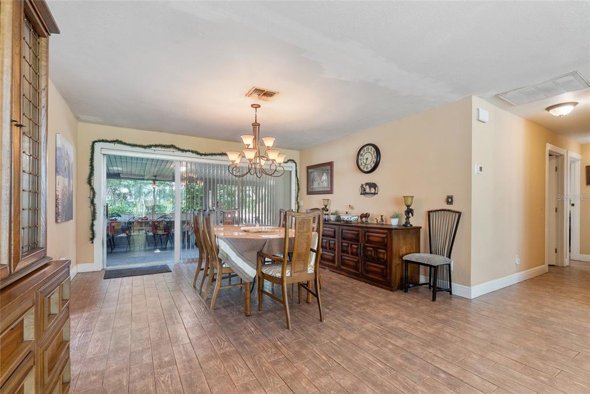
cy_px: 197
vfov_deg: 73.8
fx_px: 262
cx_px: 295
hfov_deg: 96.7
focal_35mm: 16
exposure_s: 1
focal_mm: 16
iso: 400
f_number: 8
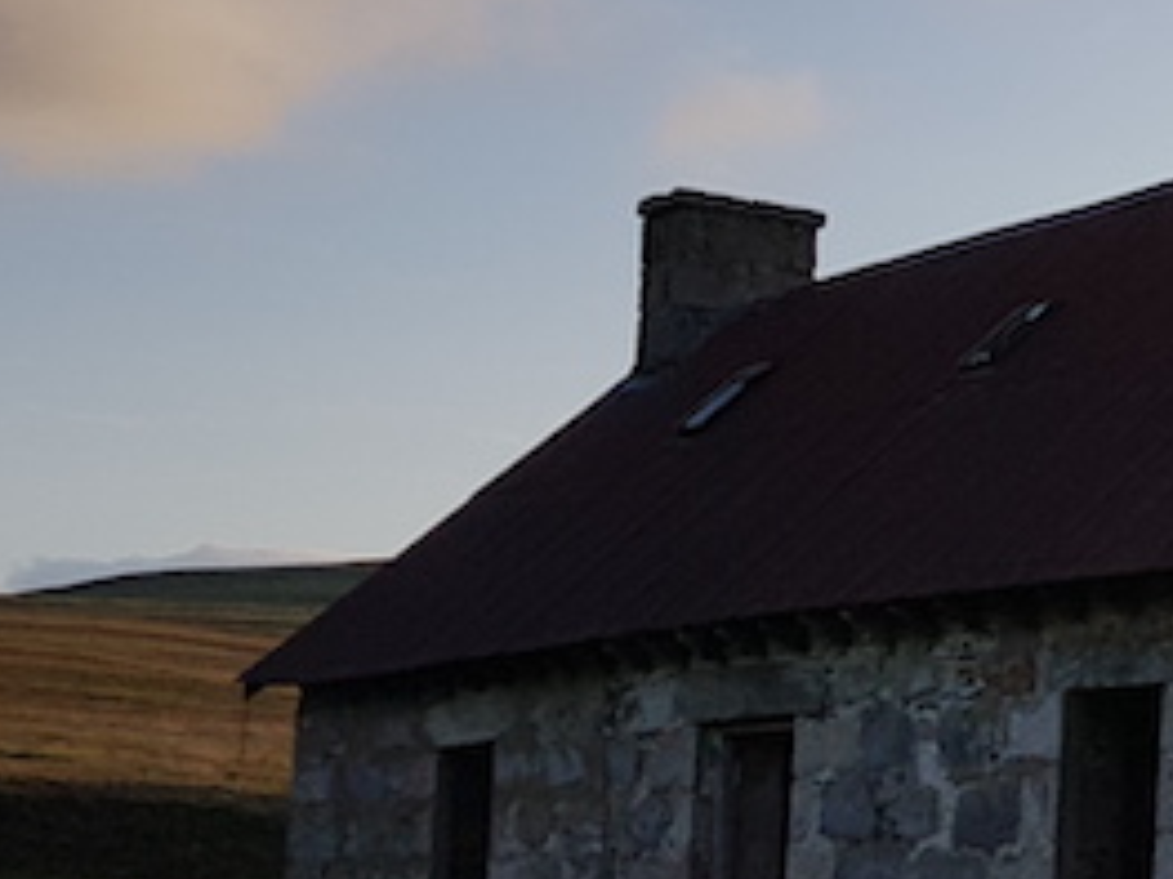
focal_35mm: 99
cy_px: 616
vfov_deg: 14.9
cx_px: 1873
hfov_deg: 17.4
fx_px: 3353
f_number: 1.7
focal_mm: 4.2
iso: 40
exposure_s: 1/1740
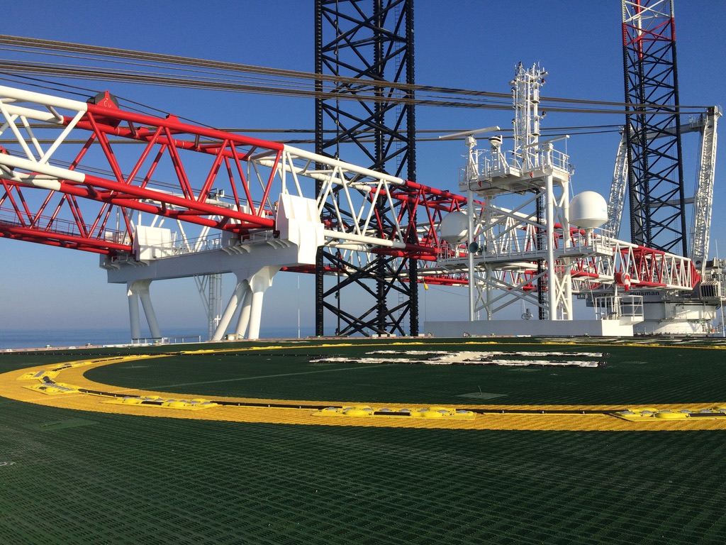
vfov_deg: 48.2
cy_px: 272
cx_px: 363
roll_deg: +0.8
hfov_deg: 61.7
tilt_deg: +5.1
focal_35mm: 29
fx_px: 608
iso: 32
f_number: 2.2
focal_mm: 4.15
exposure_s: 1/2740
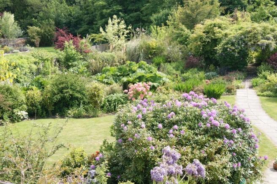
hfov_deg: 37.9
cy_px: 92
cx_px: 138
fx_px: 404
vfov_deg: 25.7
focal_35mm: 52
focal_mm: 35
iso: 100
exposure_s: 1/160
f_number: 8
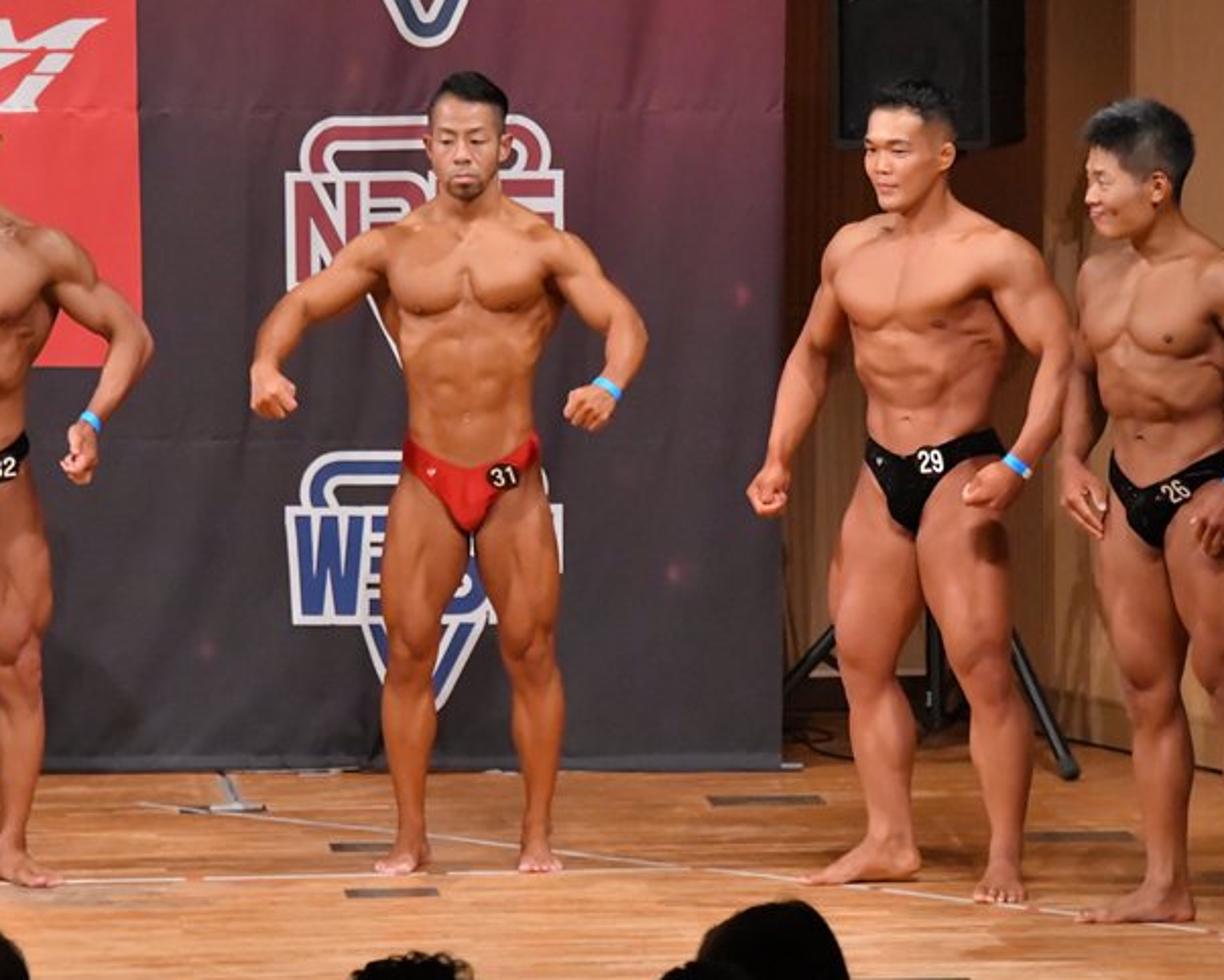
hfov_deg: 6.3
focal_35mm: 308
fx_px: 11161
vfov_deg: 5.0
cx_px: 737
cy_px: 480
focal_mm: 170
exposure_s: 1/400
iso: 10000
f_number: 5.6
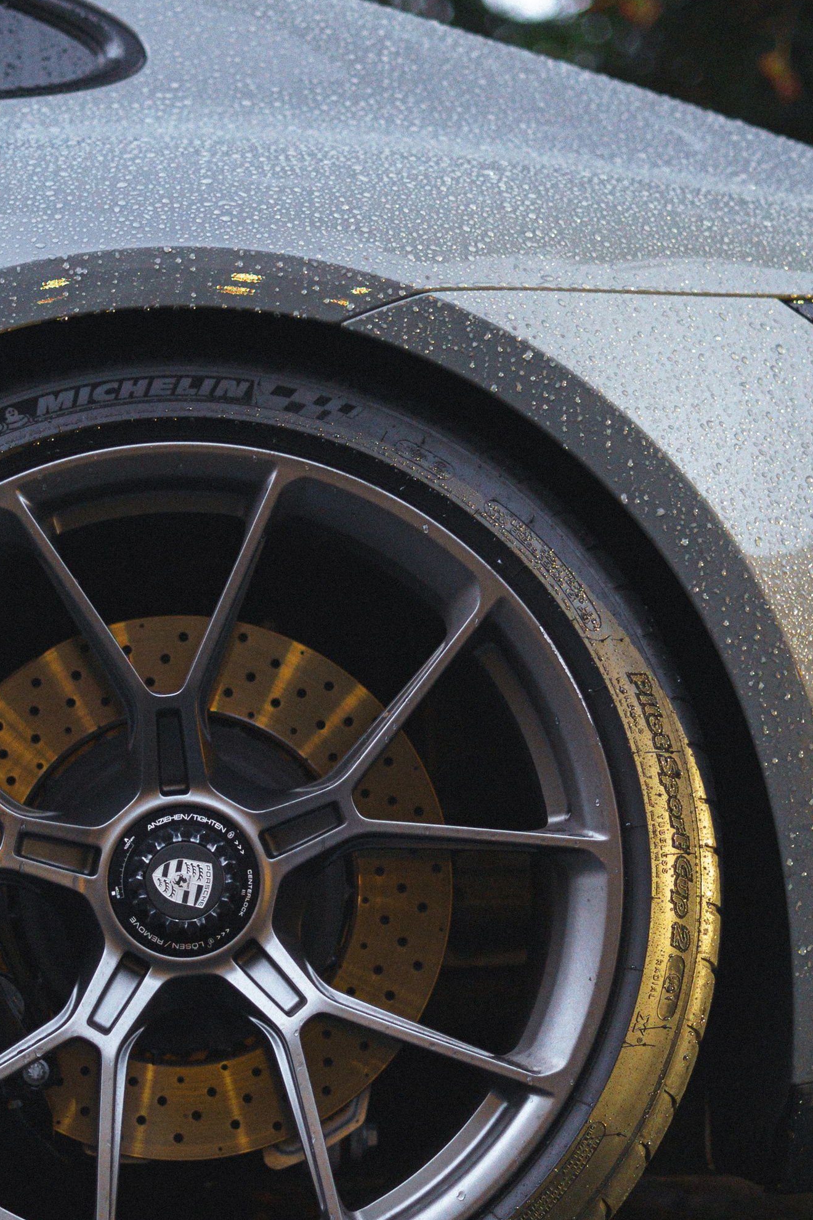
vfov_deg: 21.0
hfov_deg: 14.1
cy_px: 728
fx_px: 3284
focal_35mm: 97
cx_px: 232
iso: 1250
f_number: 1.8
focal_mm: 50
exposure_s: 1/60
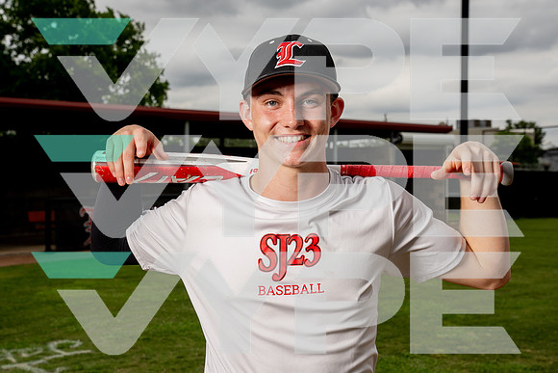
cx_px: 270
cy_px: 183
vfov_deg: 24.9
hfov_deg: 36.6
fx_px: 843
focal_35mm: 54
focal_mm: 51
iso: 50
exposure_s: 1/250
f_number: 8
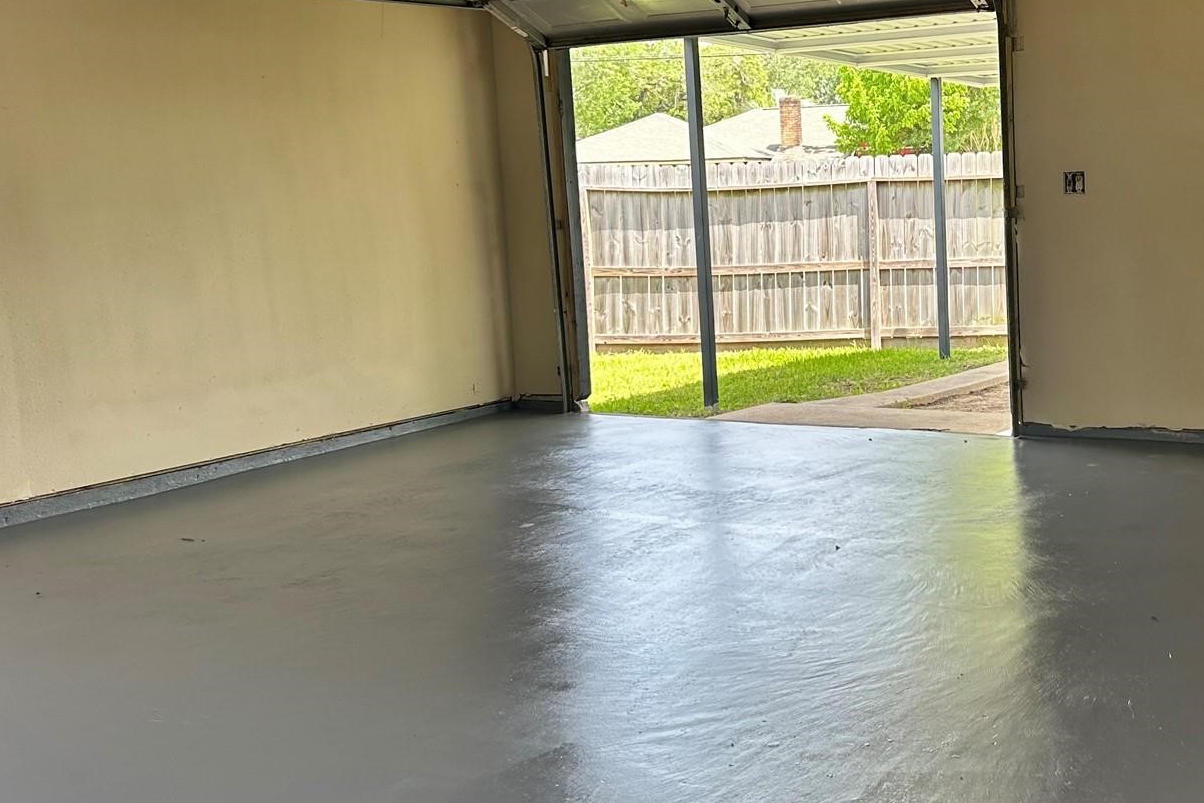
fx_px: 1539
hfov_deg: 41.8
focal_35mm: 46
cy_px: 346
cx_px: 866
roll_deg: +1.3
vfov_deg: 29.2
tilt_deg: -6.0
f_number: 1.5
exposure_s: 1/200
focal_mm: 5.7
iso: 40
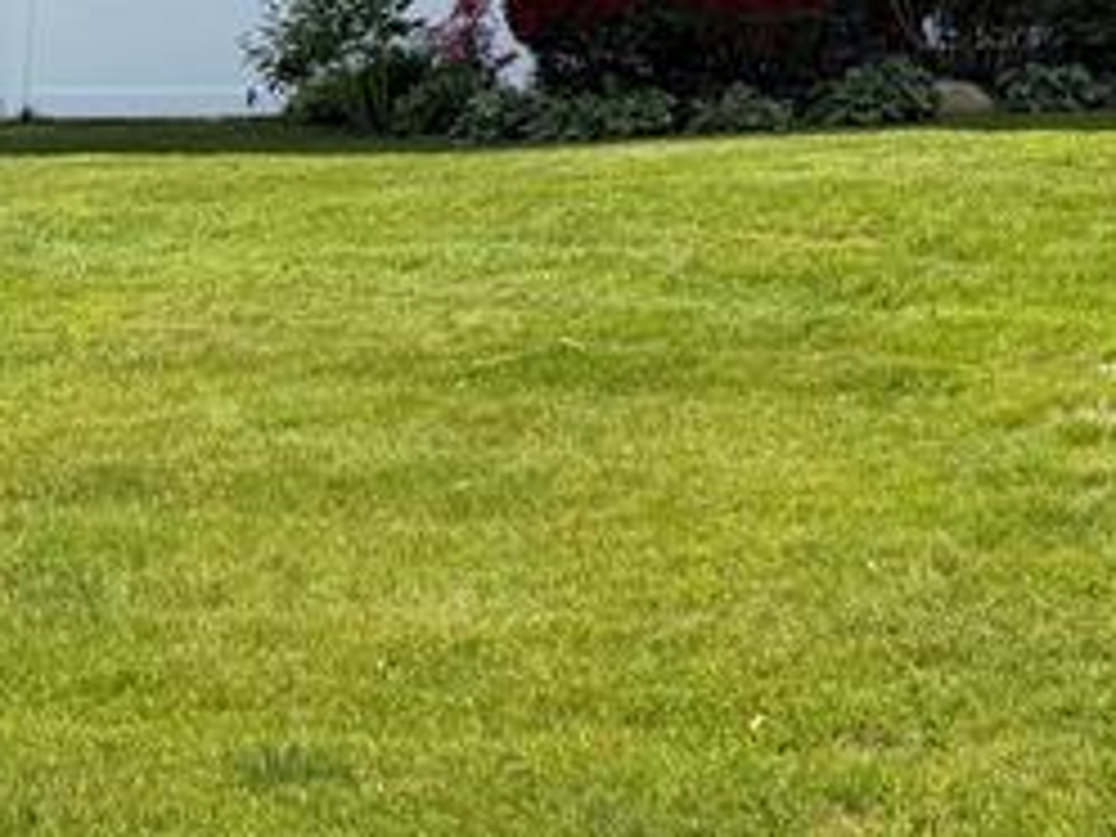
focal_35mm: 99
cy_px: -225
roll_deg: -0.1
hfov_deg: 18.4
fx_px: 3192
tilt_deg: +8.5
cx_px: 1458
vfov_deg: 14.4
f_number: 1.78
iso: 100
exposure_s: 1/3953
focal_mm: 6.76
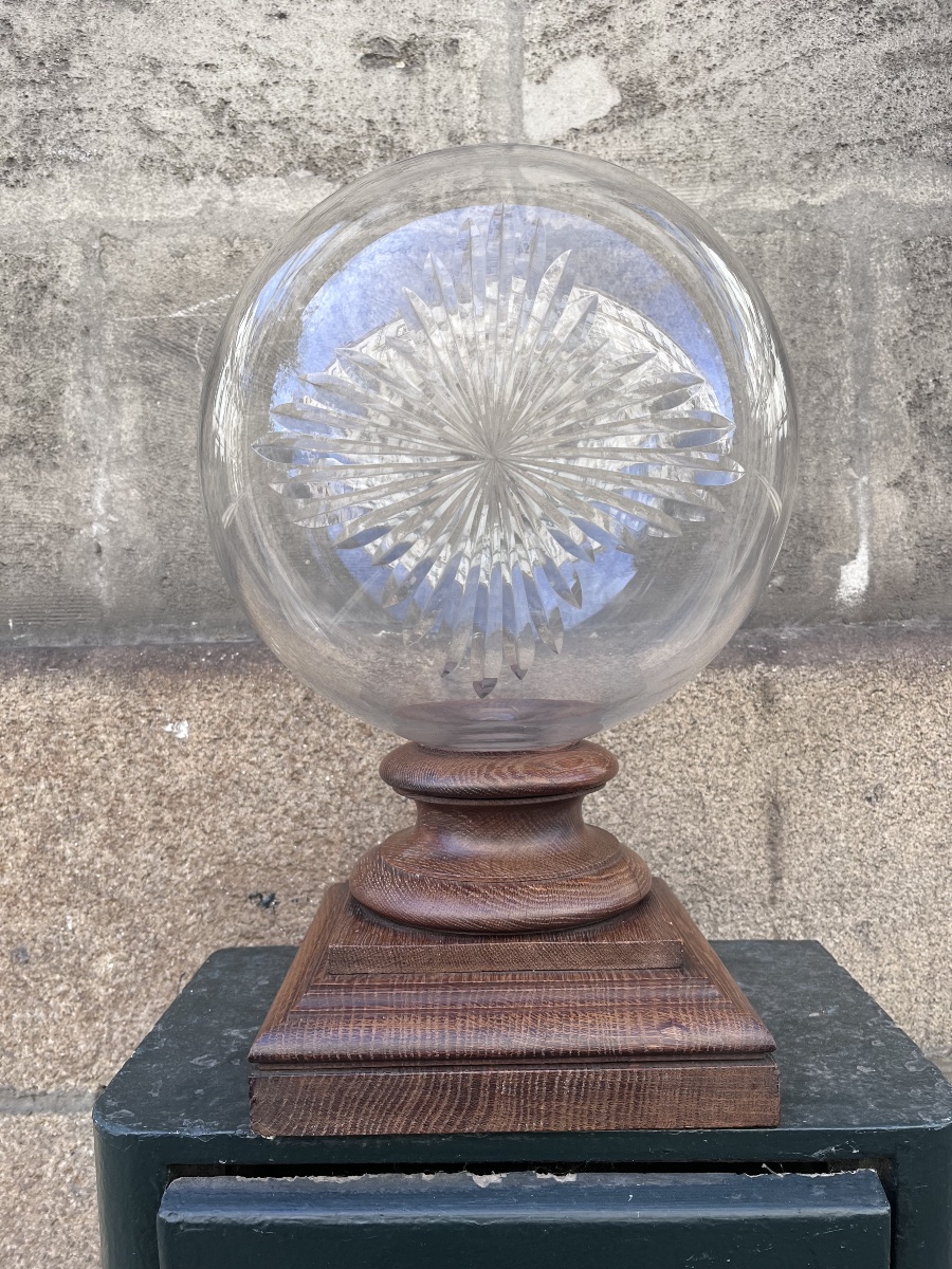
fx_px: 953
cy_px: 634
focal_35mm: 26
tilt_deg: -2.6
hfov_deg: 53.1
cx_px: 476
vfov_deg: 67.3
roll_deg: +1.9
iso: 50
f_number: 1.6
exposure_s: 1/534
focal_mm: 5.1
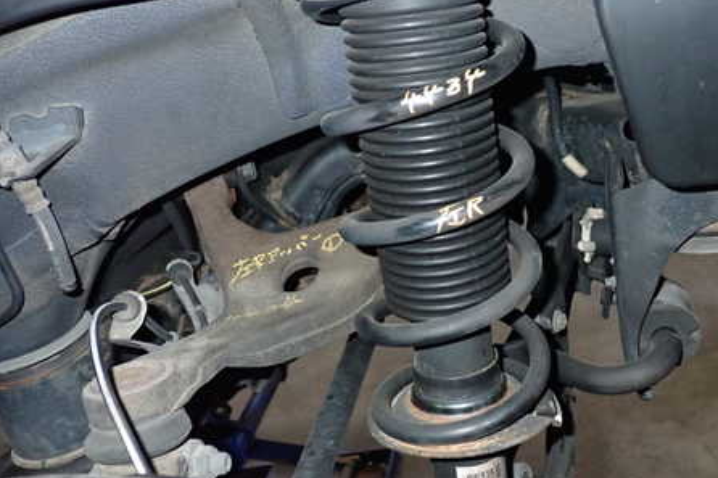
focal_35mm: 42
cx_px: 430
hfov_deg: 46.2
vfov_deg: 31.9
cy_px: 254
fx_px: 837
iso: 800
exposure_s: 1/30
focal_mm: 5.4
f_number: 6.3
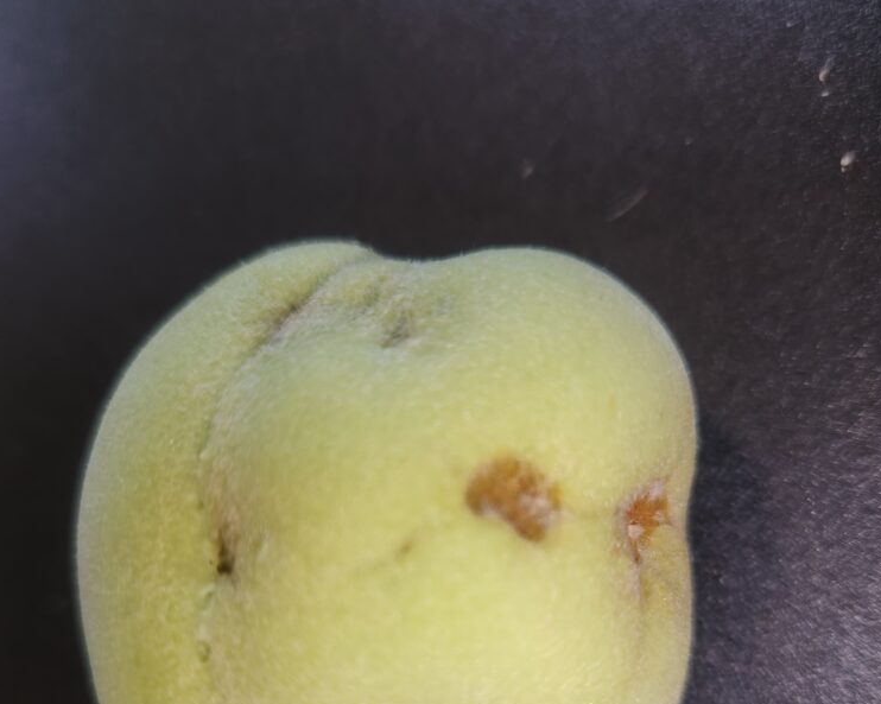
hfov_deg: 57.2
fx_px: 808
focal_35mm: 31
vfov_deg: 45.2
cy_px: 541
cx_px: 450
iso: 32
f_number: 1.8
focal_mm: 5.4
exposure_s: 1/60
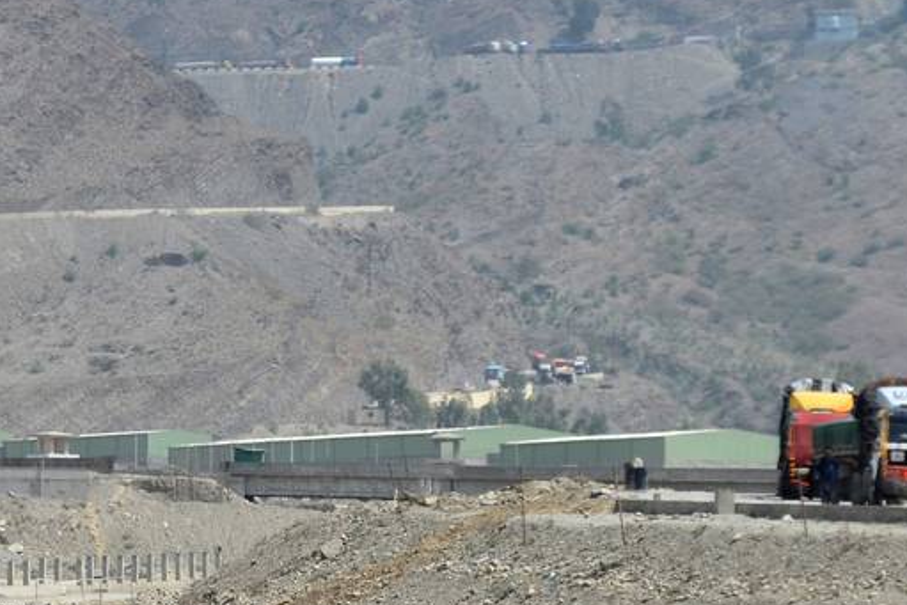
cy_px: 628
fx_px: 8870
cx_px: 350
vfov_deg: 3.9
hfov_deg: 5.9
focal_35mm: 352
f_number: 4.5
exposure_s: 1/1600
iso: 100
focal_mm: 100
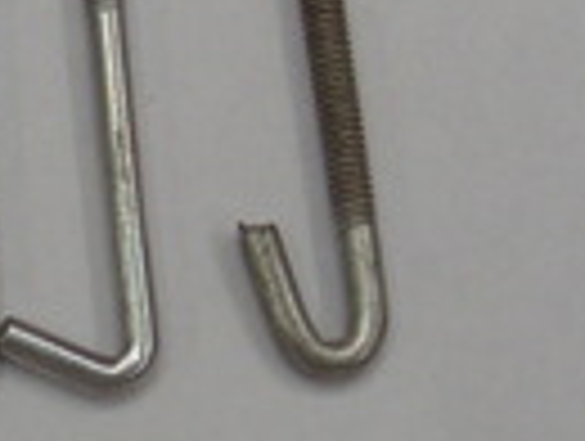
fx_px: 2472
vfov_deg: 10.2
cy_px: 209
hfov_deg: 13.1
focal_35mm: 146
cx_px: -130
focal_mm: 6.3
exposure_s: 1/45
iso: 100
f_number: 3
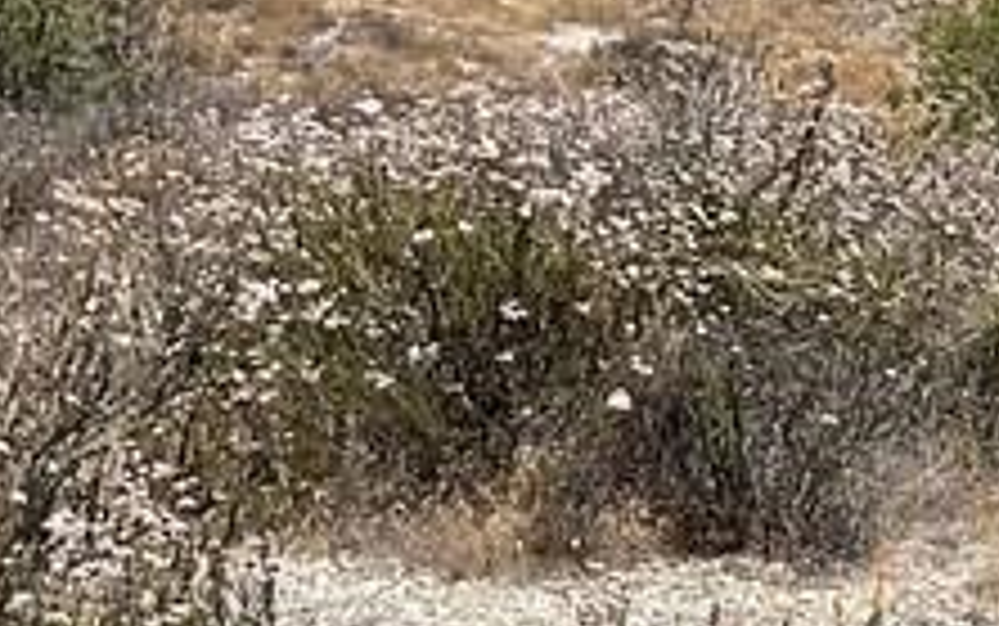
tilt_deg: -21.1
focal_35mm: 142
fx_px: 3868
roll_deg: +0.3
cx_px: 1840
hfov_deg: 13.2
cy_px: 468
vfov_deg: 9.2
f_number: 1.8
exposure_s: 1/2227
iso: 16
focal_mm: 3
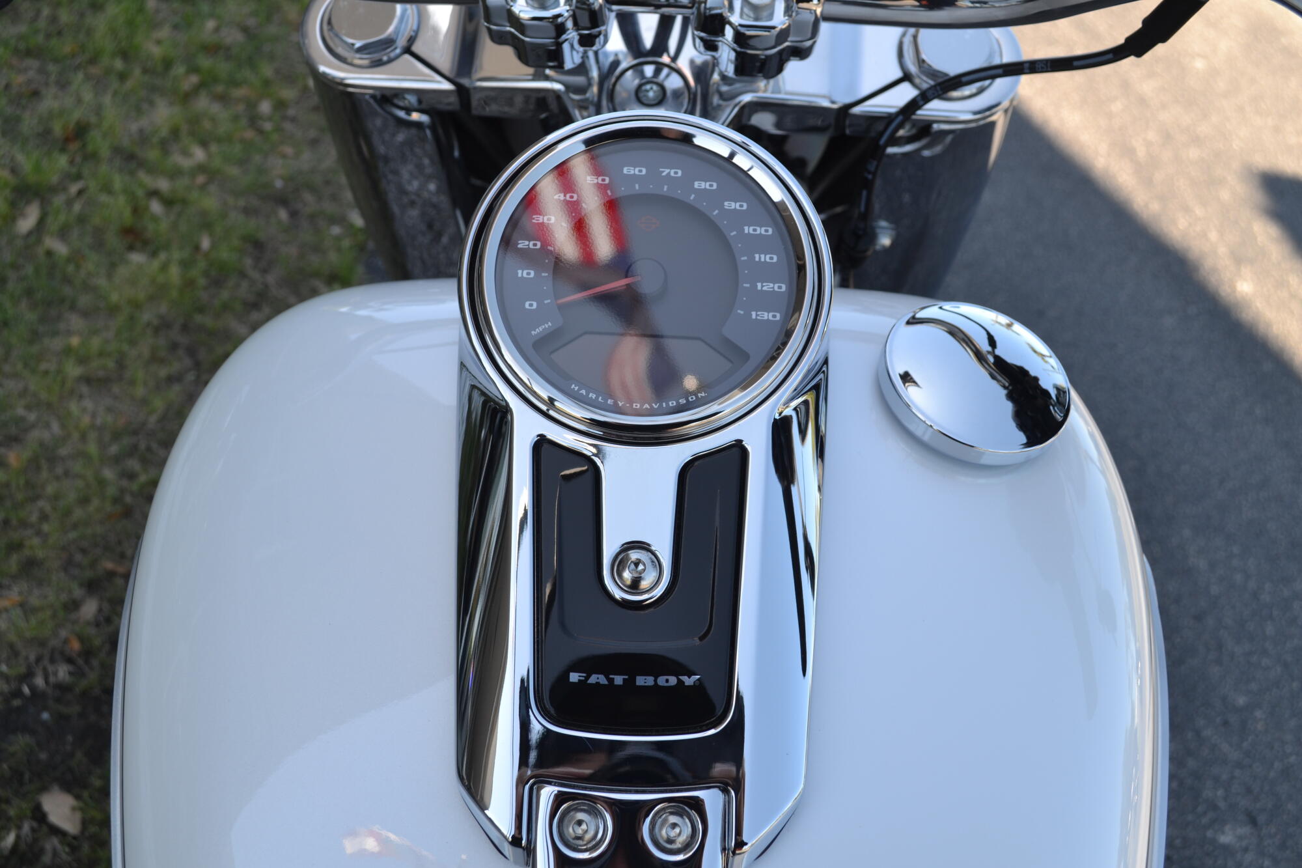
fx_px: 1193
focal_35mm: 33
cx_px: 651
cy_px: 434
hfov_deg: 57.2
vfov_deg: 40.0
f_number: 5.6
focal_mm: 22
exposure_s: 1/125
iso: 110
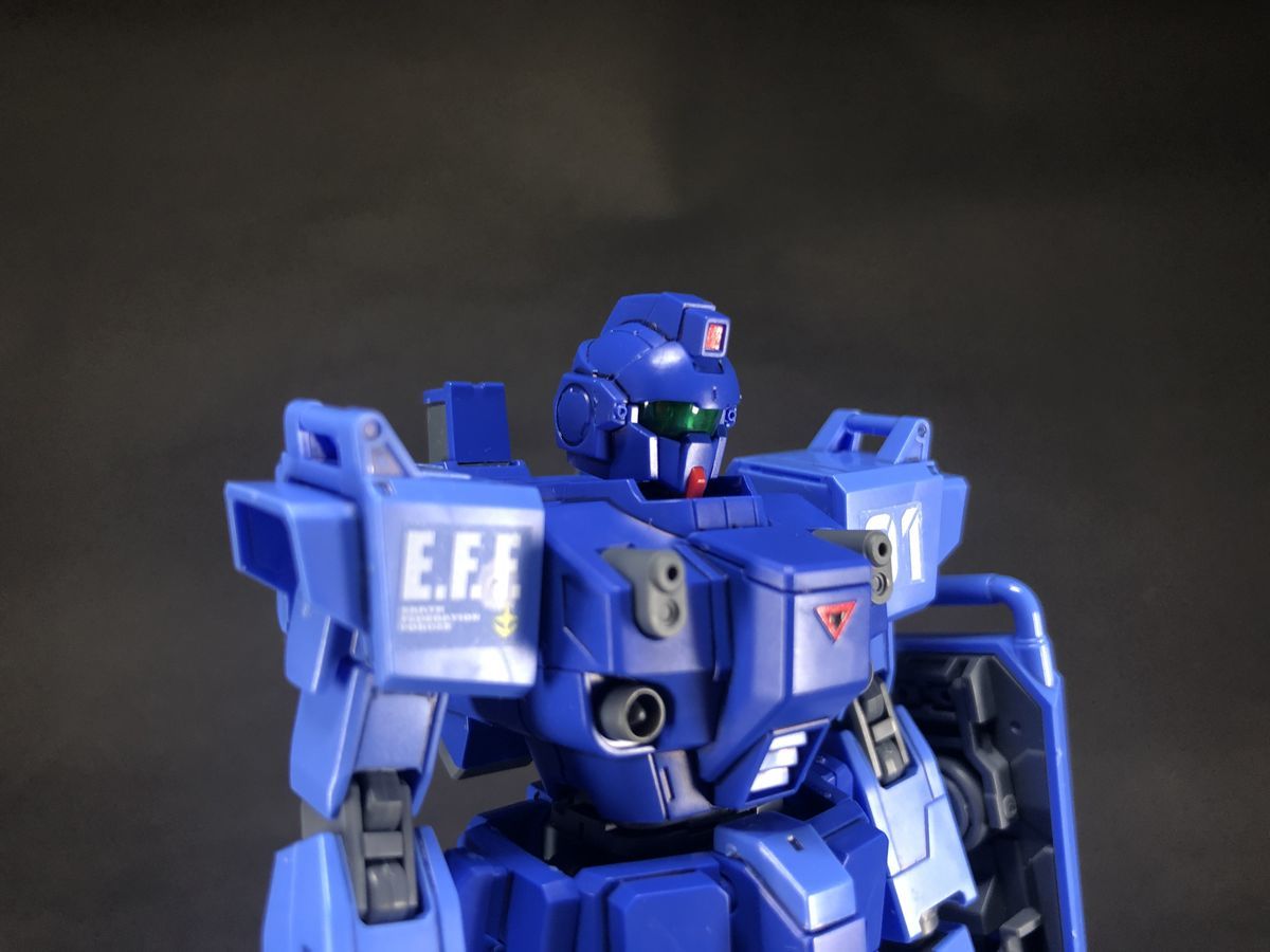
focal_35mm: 28
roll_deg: +1.0
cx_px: 635
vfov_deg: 49.7
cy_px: 476
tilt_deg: -5.1
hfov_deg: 63.4
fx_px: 1027
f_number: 1.8
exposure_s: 1/20
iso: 40
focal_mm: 3.99
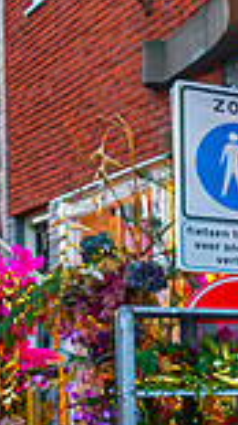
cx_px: 717
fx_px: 1101
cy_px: 440
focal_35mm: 98
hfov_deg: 9.6
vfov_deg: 21.0
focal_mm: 17
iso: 1250
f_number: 2.8
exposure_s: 1/200
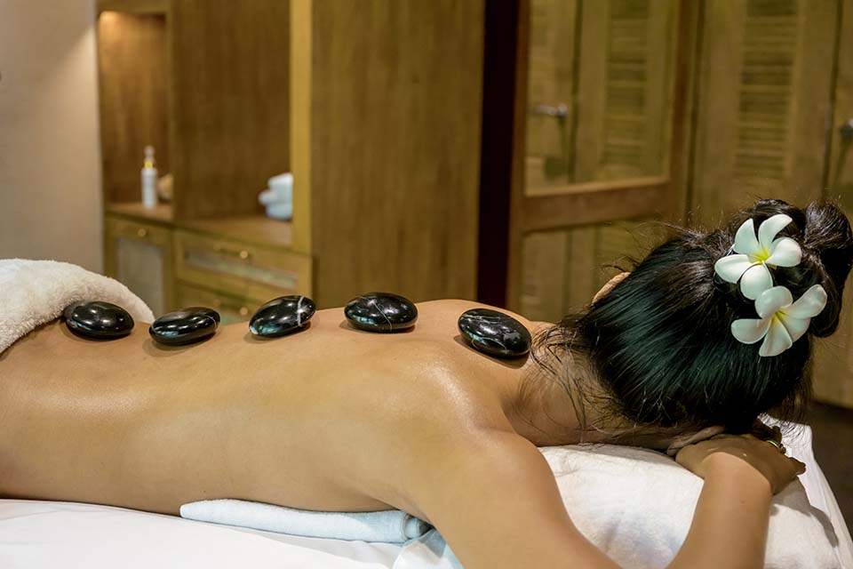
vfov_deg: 28.6
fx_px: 1114
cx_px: 426
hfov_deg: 41.9
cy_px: 284
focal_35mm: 47
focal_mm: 47
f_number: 4.5
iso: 5000
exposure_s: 1/200
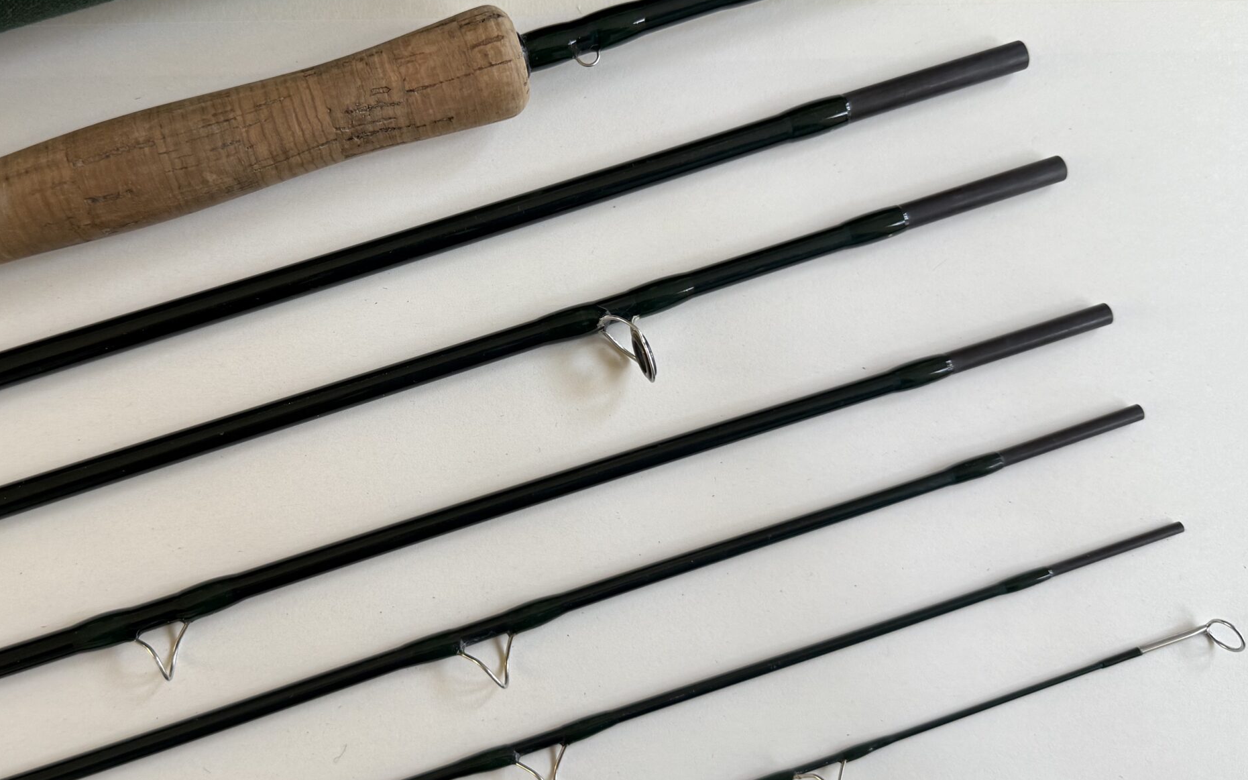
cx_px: 469
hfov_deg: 54.7
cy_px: 366
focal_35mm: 35
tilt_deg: -86.0
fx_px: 1190
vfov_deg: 36.3
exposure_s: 1/119
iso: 200
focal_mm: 6.76
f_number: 1.78
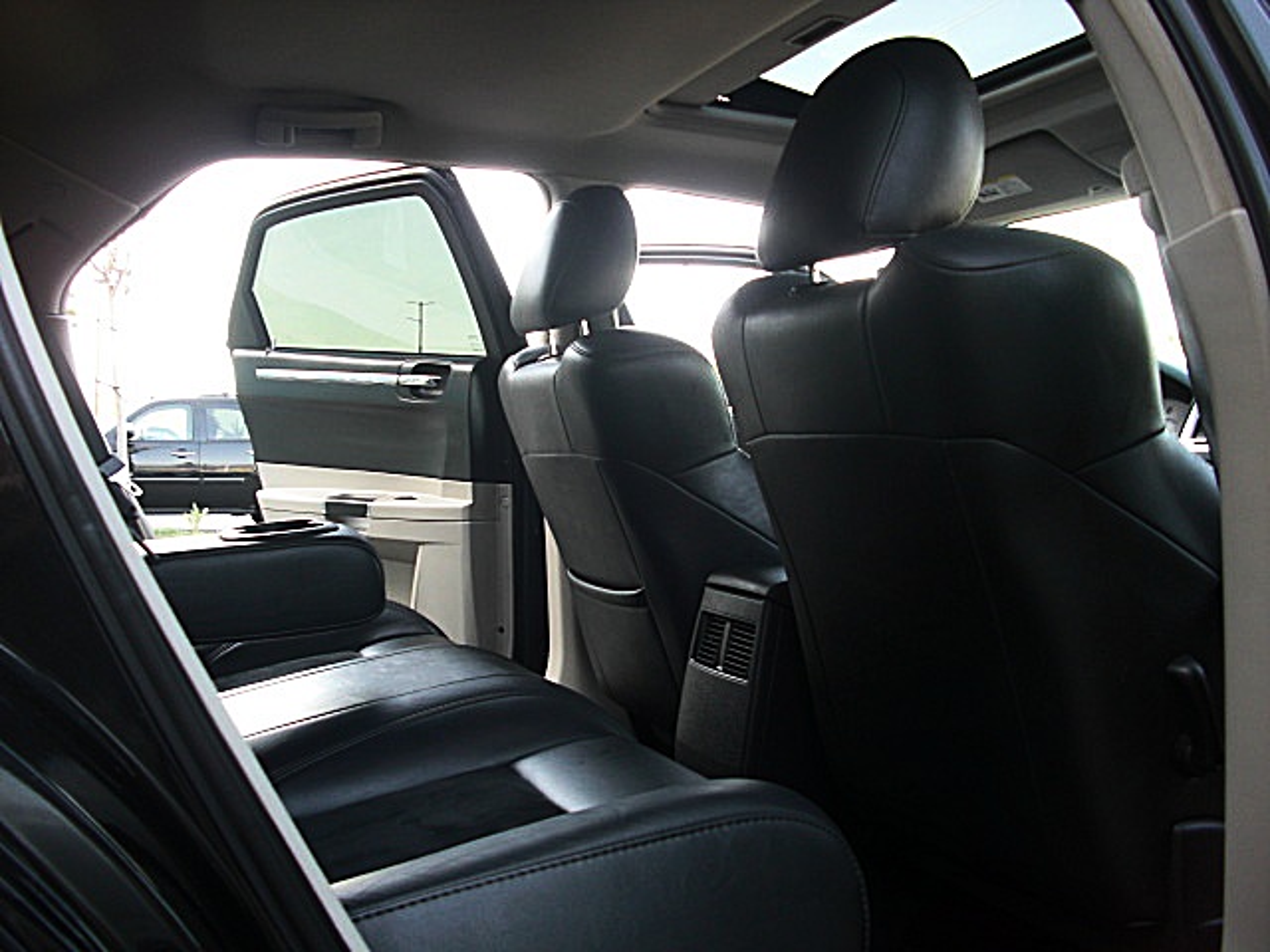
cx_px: 635
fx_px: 1321
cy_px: 476
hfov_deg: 51.4
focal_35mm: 36
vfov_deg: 39.7
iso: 100
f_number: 2.8
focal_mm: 6.3
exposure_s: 1/60
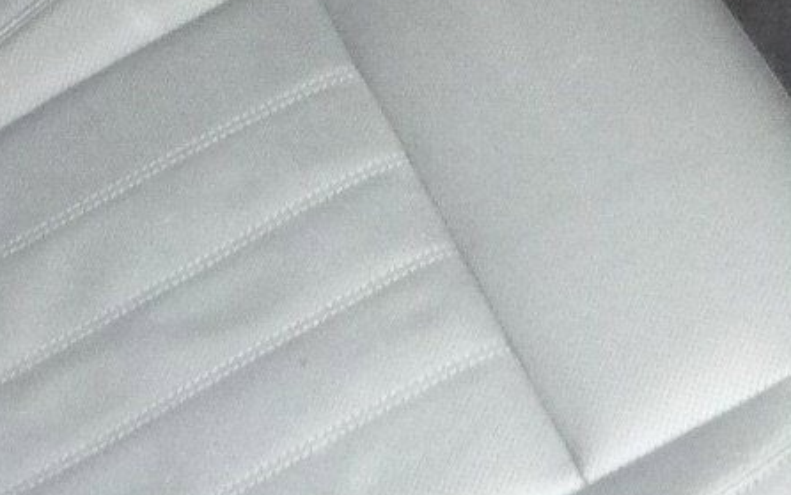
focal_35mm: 146
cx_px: 642
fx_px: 3148
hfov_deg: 14.2
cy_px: -312
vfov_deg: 8.7
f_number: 3.3
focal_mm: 5.2
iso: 800
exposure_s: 1/20
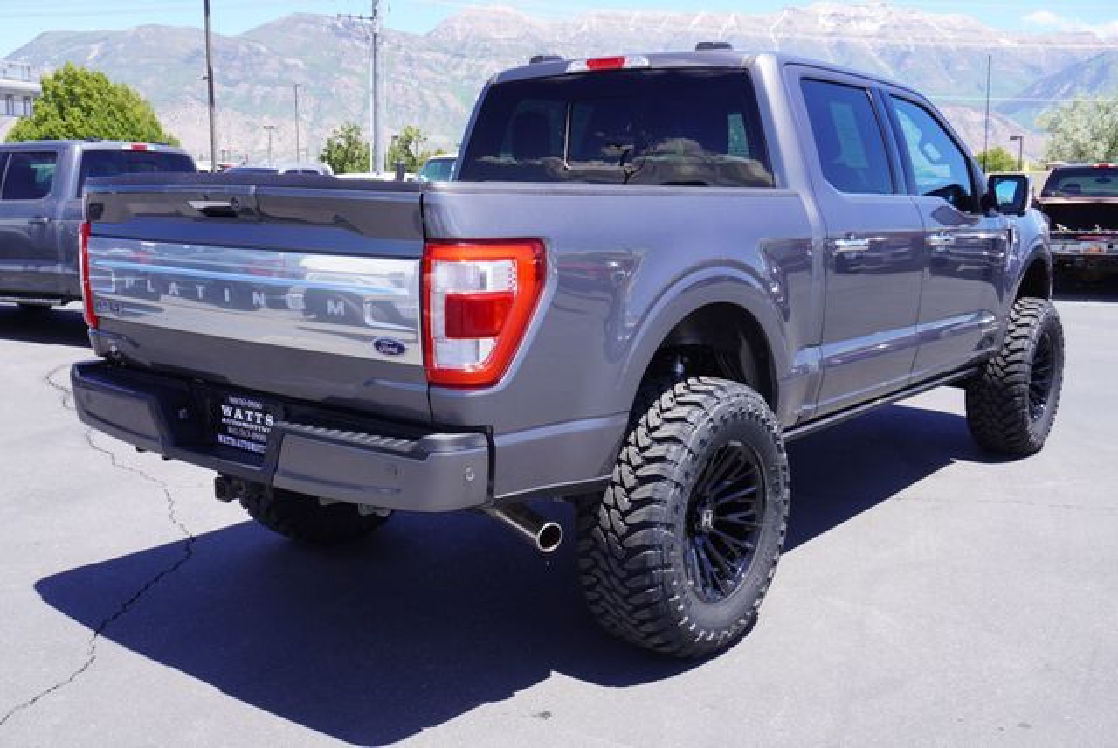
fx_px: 1119
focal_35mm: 36
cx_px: 559
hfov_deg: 53.1
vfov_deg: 36.9
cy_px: 374
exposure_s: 1/100
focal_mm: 24
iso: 100
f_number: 8
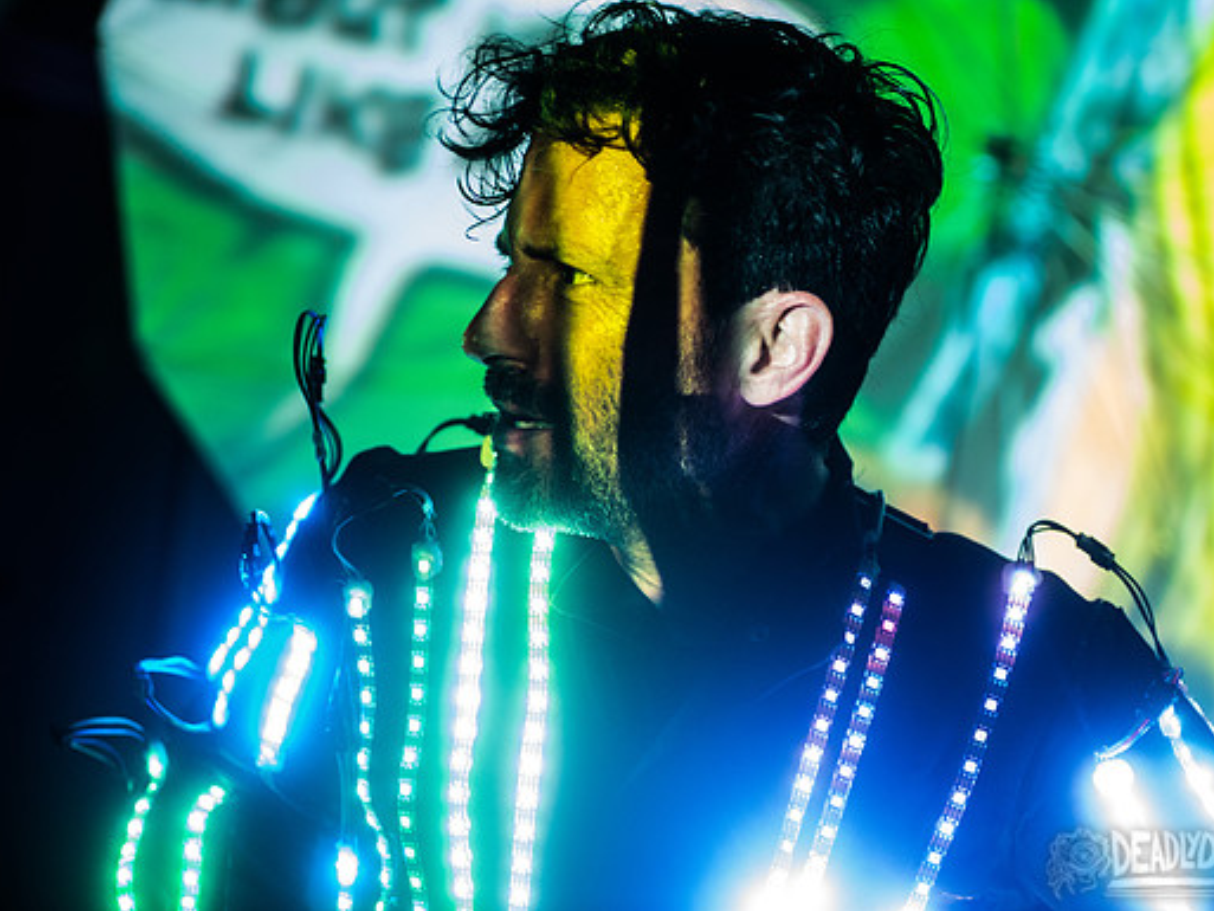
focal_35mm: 87
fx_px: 3052
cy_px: 456
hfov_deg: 22.5
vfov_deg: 17.0
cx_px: 641
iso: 3200
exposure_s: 1/50
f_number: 3.2
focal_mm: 80
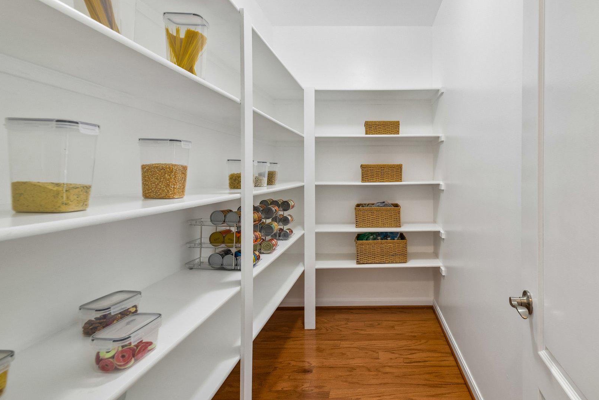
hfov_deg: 88.3
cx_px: 372
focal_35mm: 18
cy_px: 181
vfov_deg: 67.2
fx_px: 299
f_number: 8
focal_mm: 14
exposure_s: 1/13
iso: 400
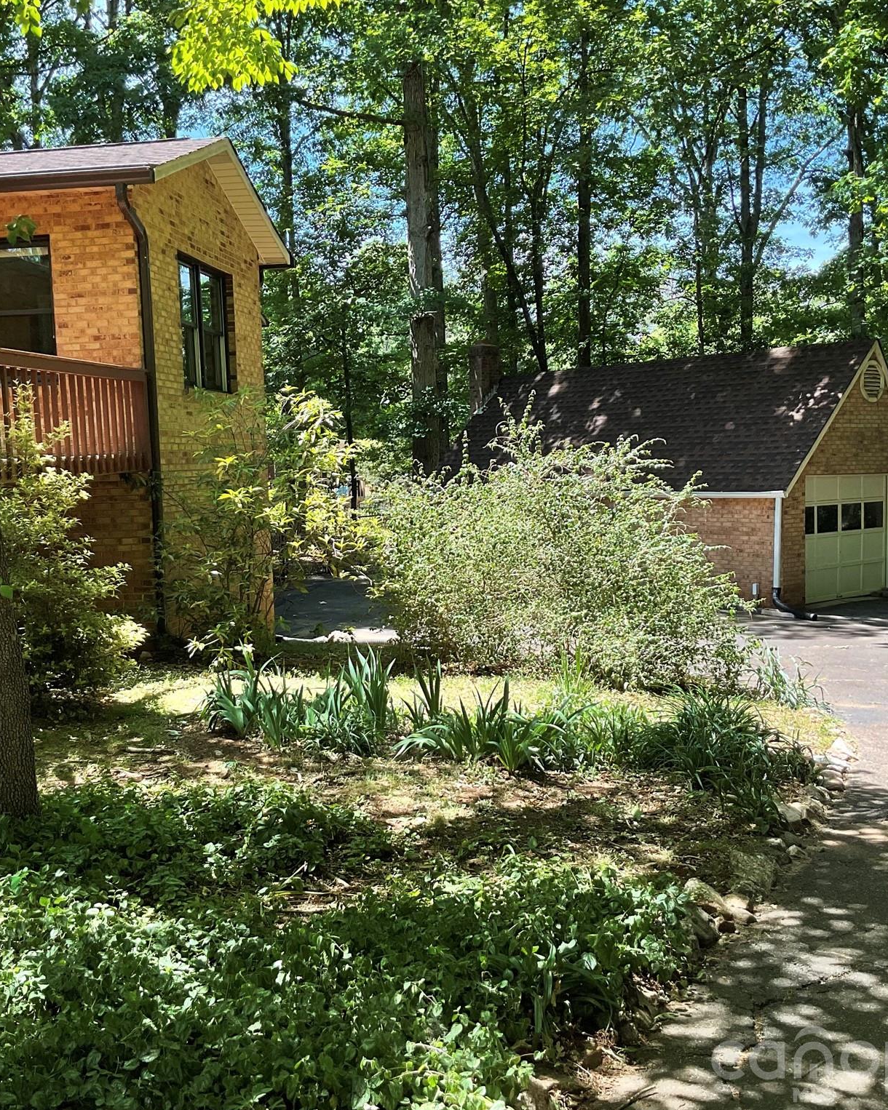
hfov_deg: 39.1
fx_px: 1249
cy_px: 556
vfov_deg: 47.9
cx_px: 404
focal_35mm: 38
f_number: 1.8
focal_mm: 3
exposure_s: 1/367
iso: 25
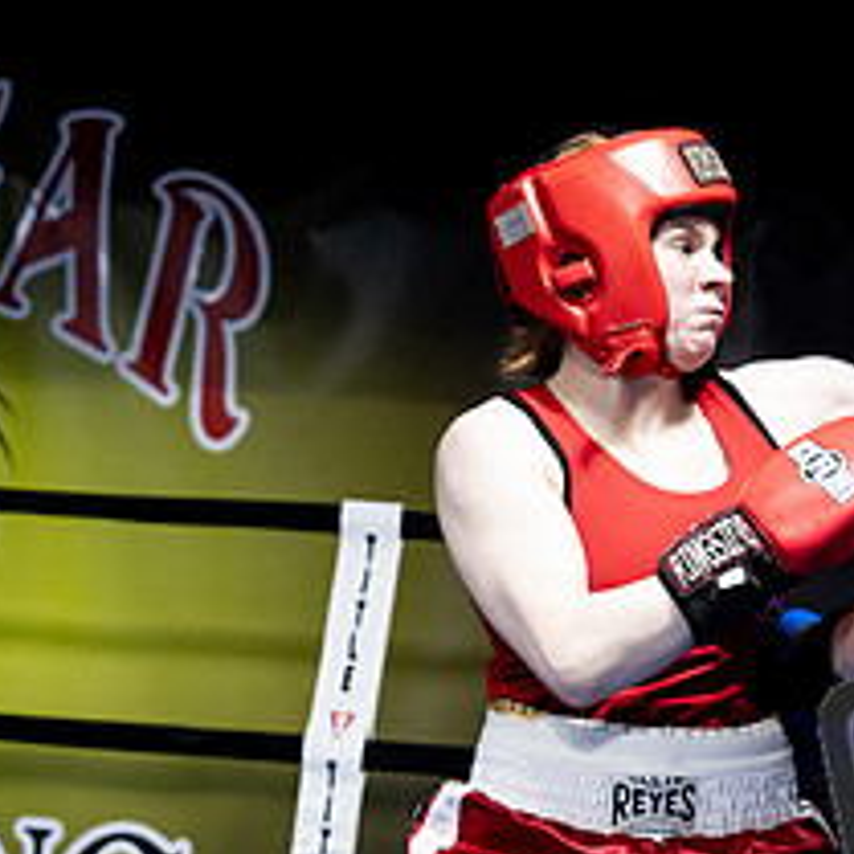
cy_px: 750
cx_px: 829
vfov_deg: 10.7
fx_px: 4550
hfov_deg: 10.6
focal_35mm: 163
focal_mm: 69
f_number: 2.8
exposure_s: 1/1000
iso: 5000
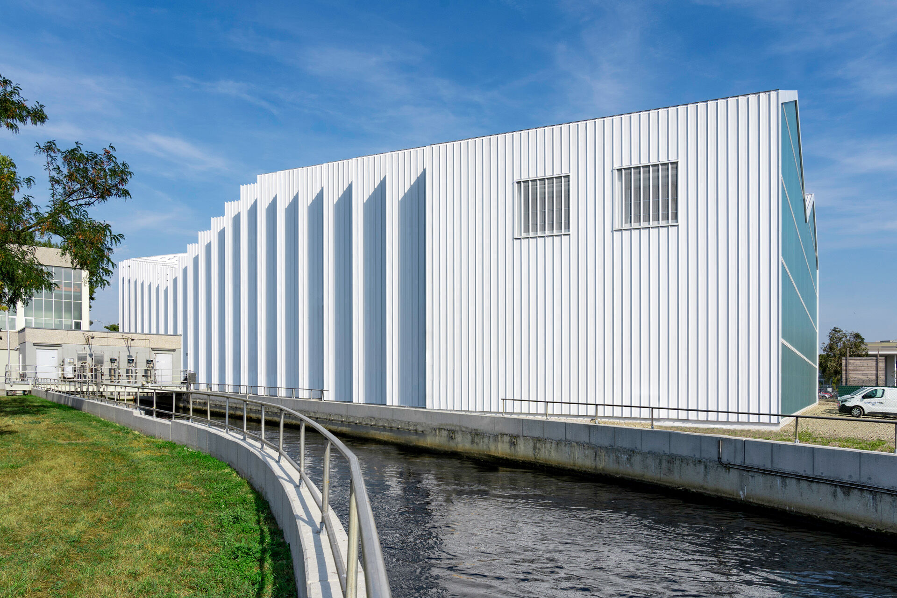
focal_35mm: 24
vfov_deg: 53.1
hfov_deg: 73.7
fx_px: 598
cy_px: 299
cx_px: 448
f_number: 9
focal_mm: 24
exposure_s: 1/320
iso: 125
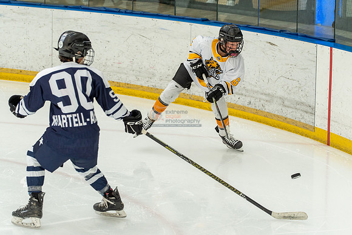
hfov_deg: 16.1
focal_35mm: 127
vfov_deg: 10.8
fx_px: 1242
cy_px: 118
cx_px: 176
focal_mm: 85
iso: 800
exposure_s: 1/1600
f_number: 3.5
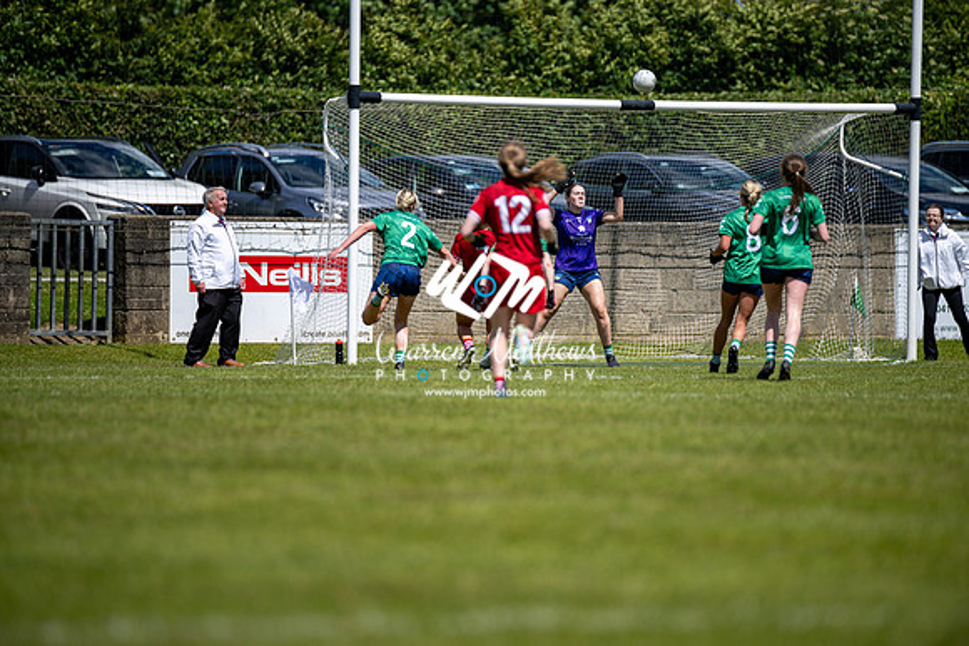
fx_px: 8077
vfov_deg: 4.6
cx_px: 484
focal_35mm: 300
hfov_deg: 6.9
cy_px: 323
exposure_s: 1/6400
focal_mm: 300
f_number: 2.8
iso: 100
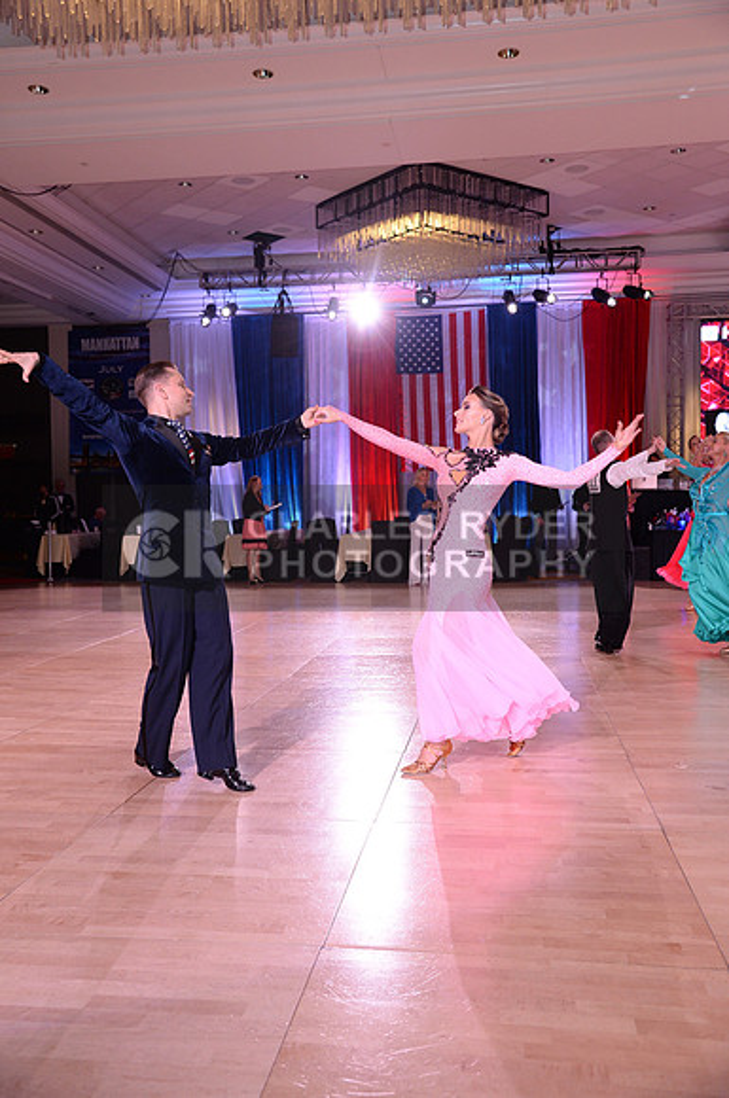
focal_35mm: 32
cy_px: 549
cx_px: 364
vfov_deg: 58.8
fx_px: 975
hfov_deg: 41.0
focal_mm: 32
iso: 2000
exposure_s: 1/250
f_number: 5
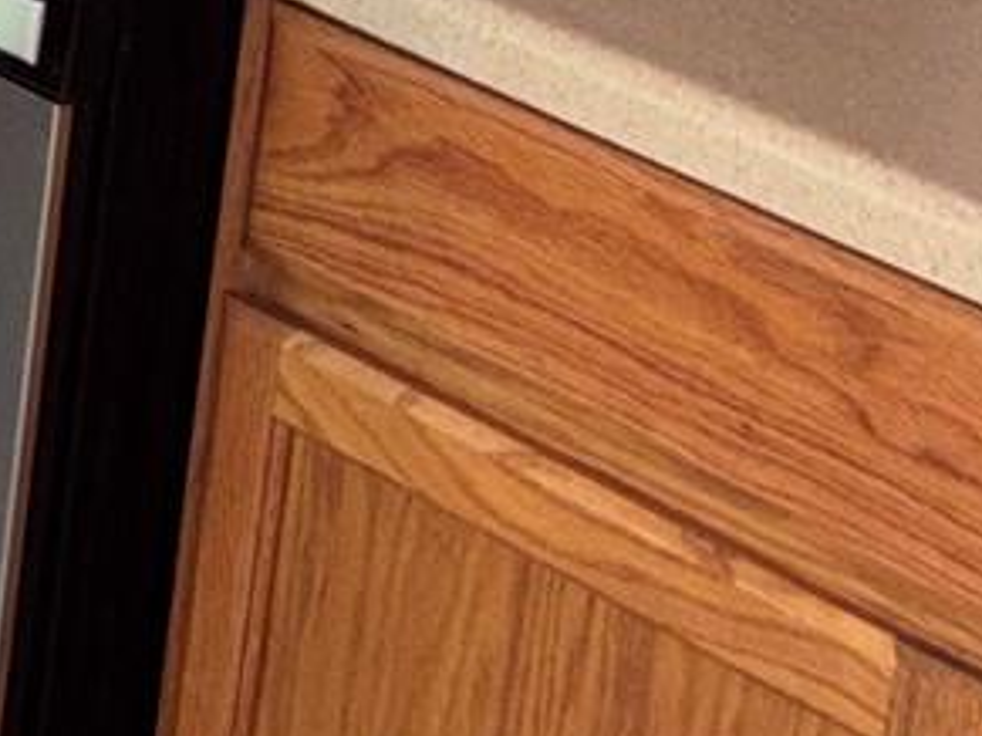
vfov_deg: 9.9
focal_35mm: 143
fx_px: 4055
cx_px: -1100
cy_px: -490
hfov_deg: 12.0
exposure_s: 1/15
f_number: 1.6
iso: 64
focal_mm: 5.96
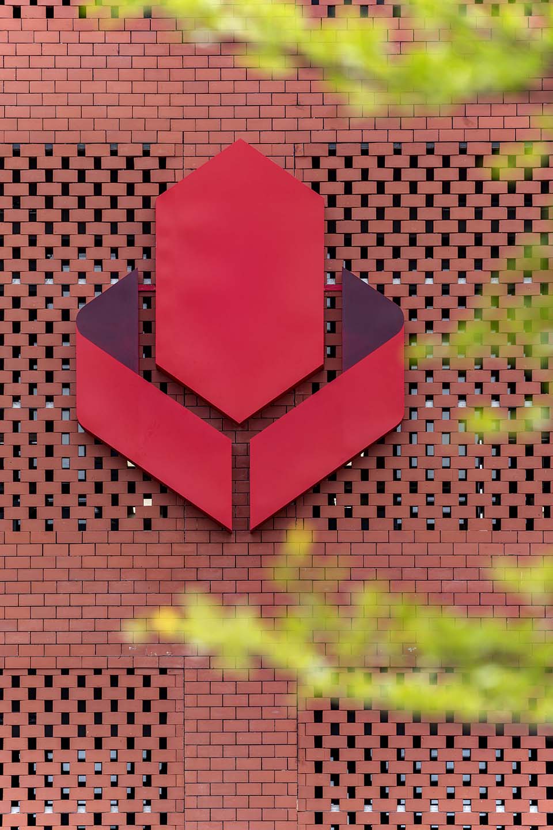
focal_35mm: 200
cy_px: 415
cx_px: 276
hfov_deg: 6.9
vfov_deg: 10.3
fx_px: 4608
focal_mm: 200
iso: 90
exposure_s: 1/320
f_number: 4
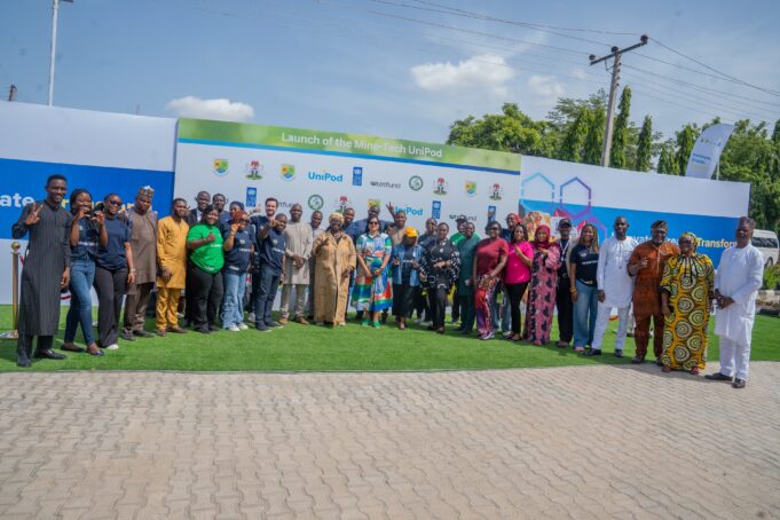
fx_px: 520
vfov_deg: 53.1
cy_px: 260
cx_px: 390
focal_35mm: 24
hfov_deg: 73.7
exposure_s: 1/100
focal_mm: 24
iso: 50
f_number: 8
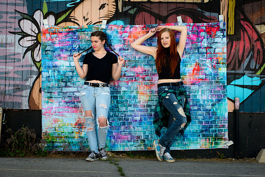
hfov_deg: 23.6
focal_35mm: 86
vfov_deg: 15.9
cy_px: 88
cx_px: 132
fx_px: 633
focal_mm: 86
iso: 125
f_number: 5.6
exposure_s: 1/320
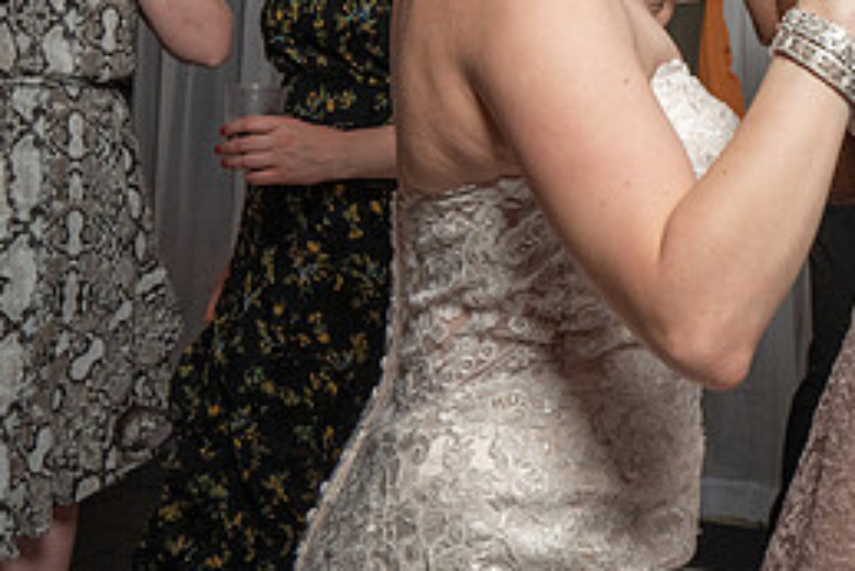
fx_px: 1806
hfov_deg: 25.4
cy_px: -12
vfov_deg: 17.5
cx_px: 839
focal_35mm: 76
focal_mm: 27
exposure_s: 1/200
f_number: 5.6
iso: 2000
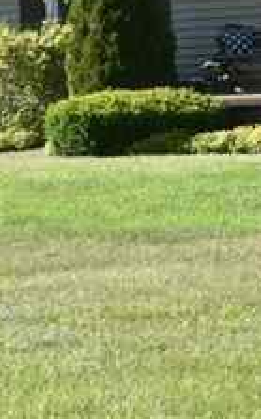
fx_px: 2702
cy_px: 146
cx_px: 586
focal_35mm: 237
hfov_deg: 5.4
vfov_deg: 8.9
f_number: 8
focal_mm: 27
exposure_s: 1/250
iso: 220
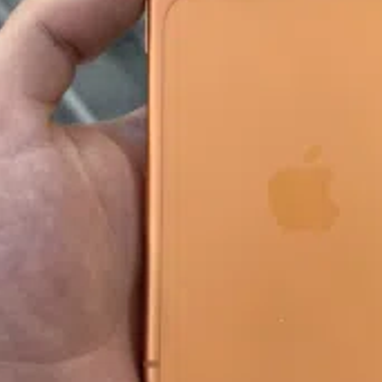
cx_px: 308
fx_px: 1236
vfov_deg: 17.5
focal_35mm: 99
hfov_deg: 17.4
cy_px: 109
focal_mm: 6.86
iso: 100
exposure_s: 1/100
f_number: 1.78
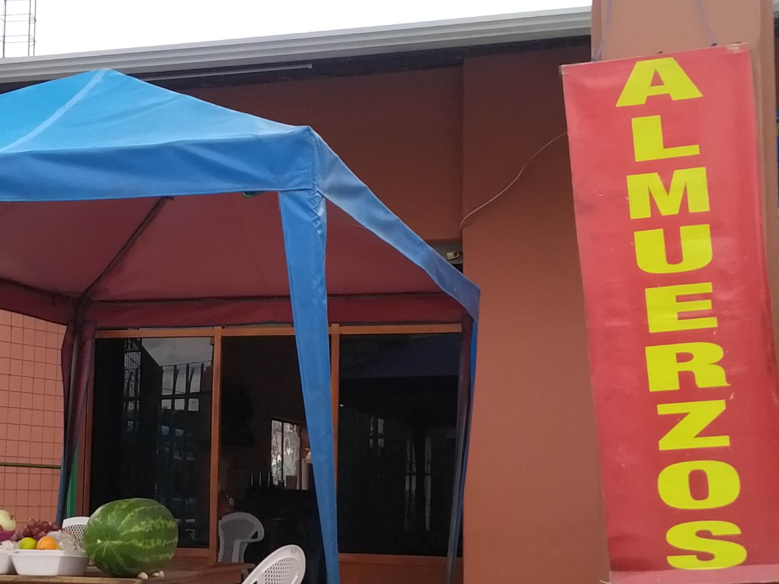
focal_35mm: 34
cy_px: 348
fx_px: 765
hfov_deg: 52.7
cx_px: 246
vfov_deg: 41.6
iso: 250
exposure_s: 1/1777
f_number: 1.9
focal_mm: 3.94
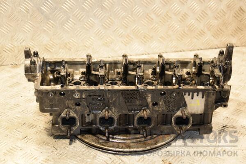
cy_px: 82
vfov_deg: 20.2
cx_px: 123
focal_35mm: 68
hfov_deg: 29.9
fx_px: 461
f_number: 4.8
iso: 800
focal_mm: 45
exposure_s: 1/100
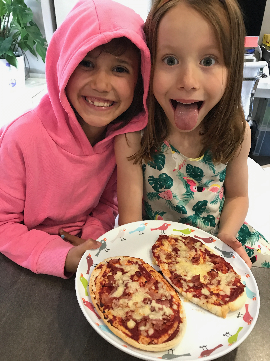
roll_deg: +0.6
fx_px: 291
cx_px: 135
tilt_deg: -33.7
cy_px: 180
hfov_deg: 49.7
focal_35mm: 28
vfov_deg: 63.4
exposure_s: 1/17
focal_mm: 3.99
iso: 80
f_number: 1.8
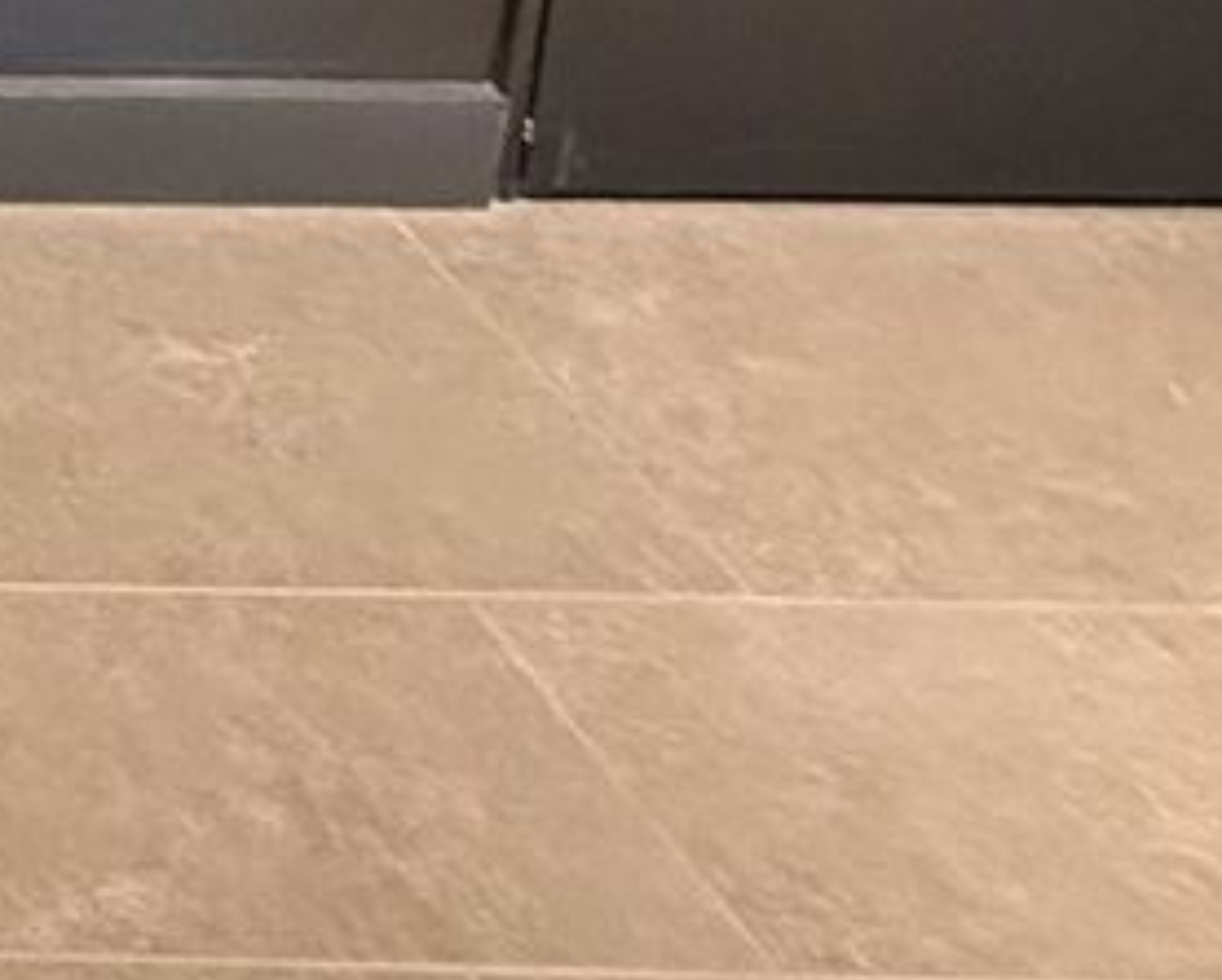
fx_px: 2570
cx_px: -1513
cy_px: -1245
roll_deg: +0.4
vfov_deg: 15.0
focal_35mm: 71
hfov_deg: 16.3
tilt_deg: -10.7
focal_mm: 2.22
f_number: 2.2
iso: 1600
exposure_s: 1/33
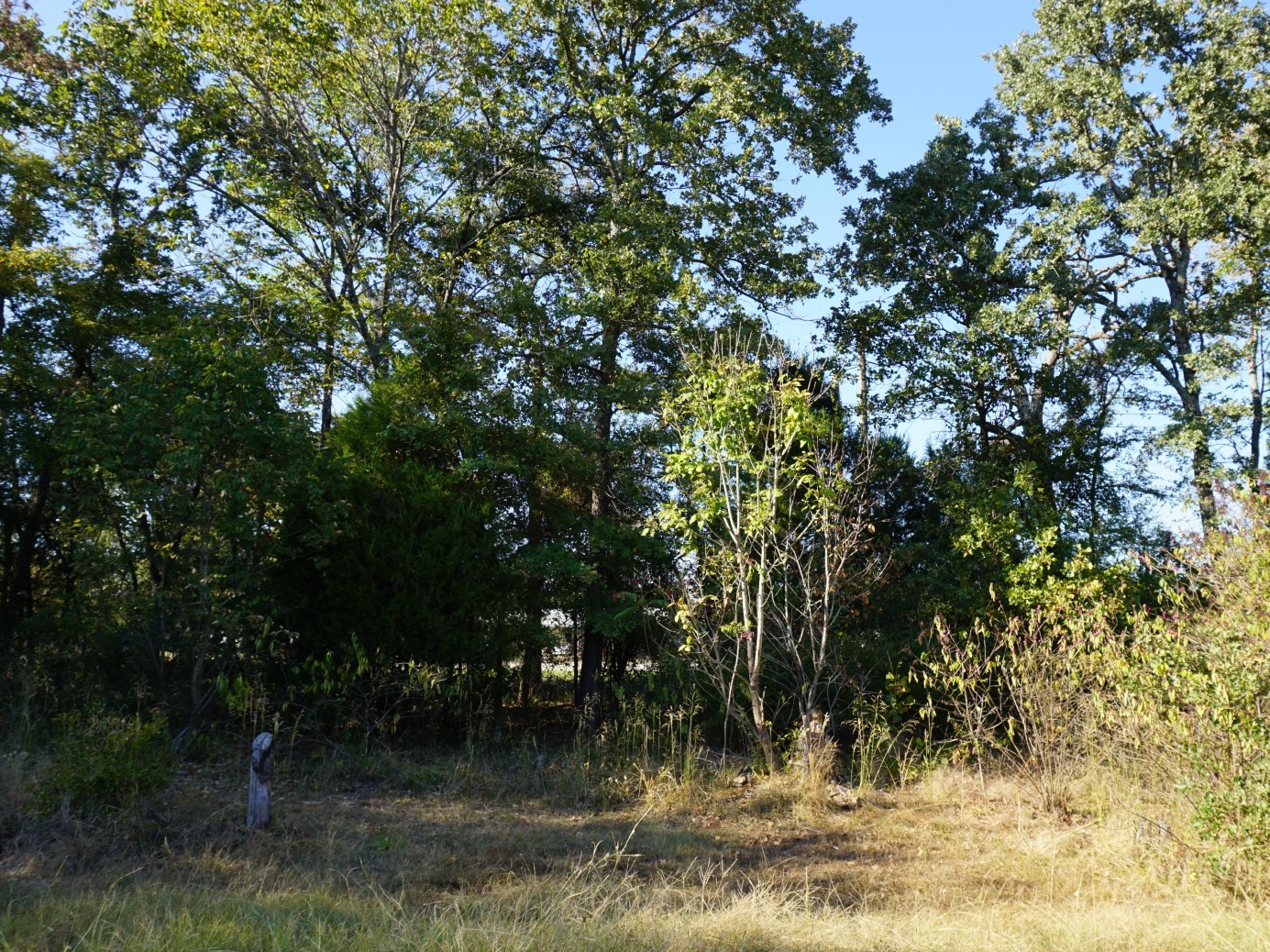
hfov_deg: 65.1
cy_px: 474
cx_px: 718
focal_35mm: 27
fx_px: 990
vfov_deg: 51.3
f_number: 8
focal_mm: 16
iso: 100
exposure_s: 1/80
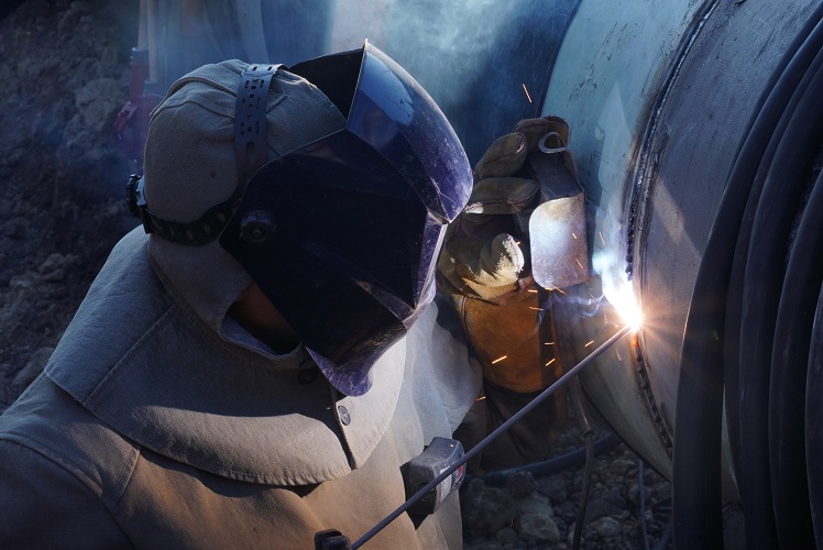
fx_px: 2539
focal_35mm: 111
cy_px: 275
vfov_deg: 12.4
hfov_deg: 18.4
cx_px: 412
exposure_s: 1/125
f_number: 20
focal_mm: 74
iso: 640
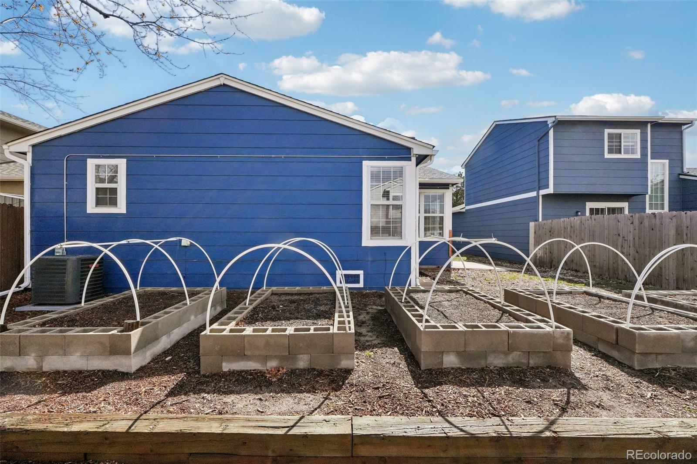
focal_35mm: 15
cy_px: 232
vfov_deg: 77.3
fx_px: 290
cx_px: 348
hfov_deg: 100.4
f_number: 9
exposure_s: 1/1600
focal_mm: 10
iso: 640
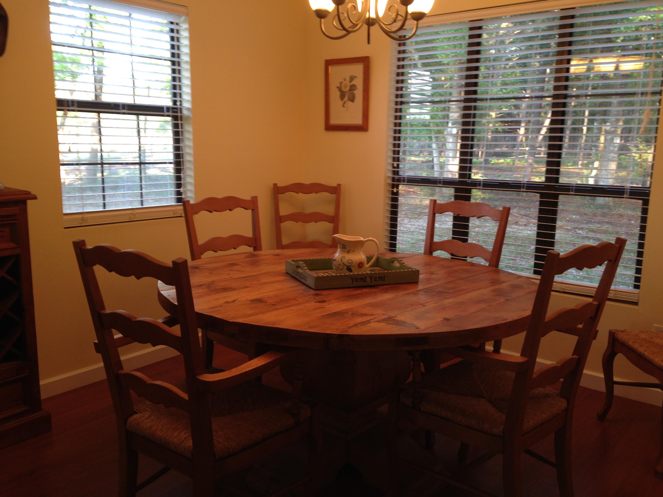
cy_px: 248
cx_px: 332
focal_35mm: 33
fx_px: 632
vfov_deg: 42.9
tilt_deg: -11.2
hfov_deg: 55.4
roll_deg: -0.5
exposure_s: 1/24
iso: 50
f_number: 2.4
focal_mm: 4.12
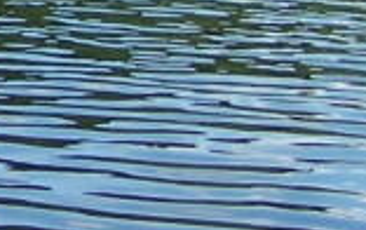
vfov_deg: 4.9
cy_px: -242
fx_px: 2637
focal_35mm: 264
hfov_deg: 7.3
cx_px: -631
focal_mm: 6.3
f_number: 2.8
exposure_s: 1/800
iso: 80
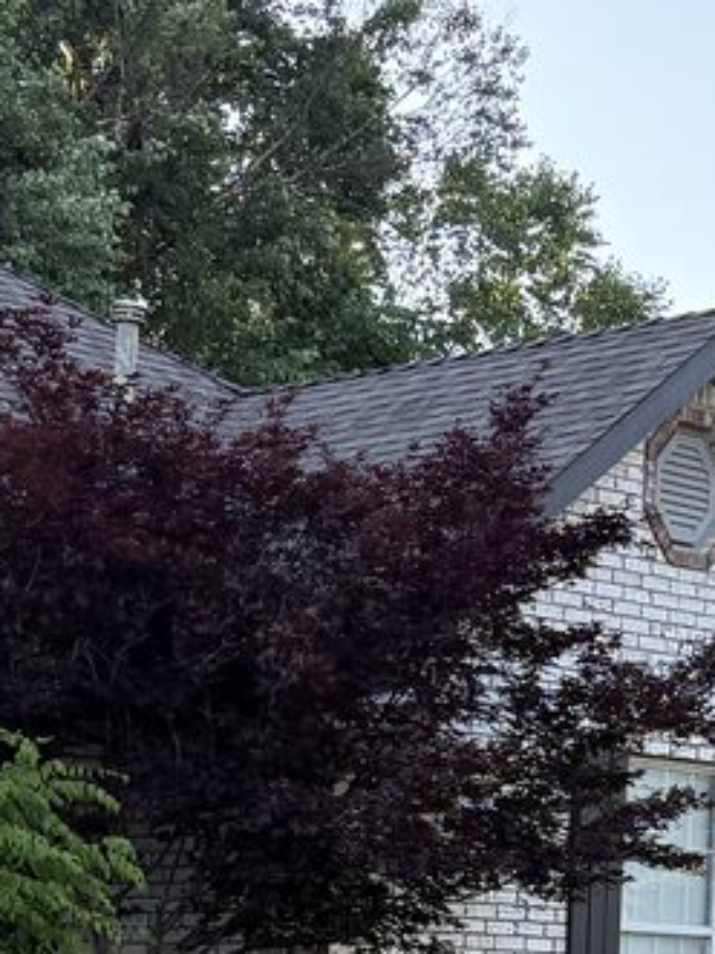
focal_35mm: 116
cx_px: 337
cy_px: 1513
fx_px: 3197
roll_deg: -1.4
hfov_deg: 12.8
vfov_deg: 15.4
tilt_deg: -7.4
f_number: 1.78
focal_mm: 6.76
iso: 100
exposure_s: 1/632
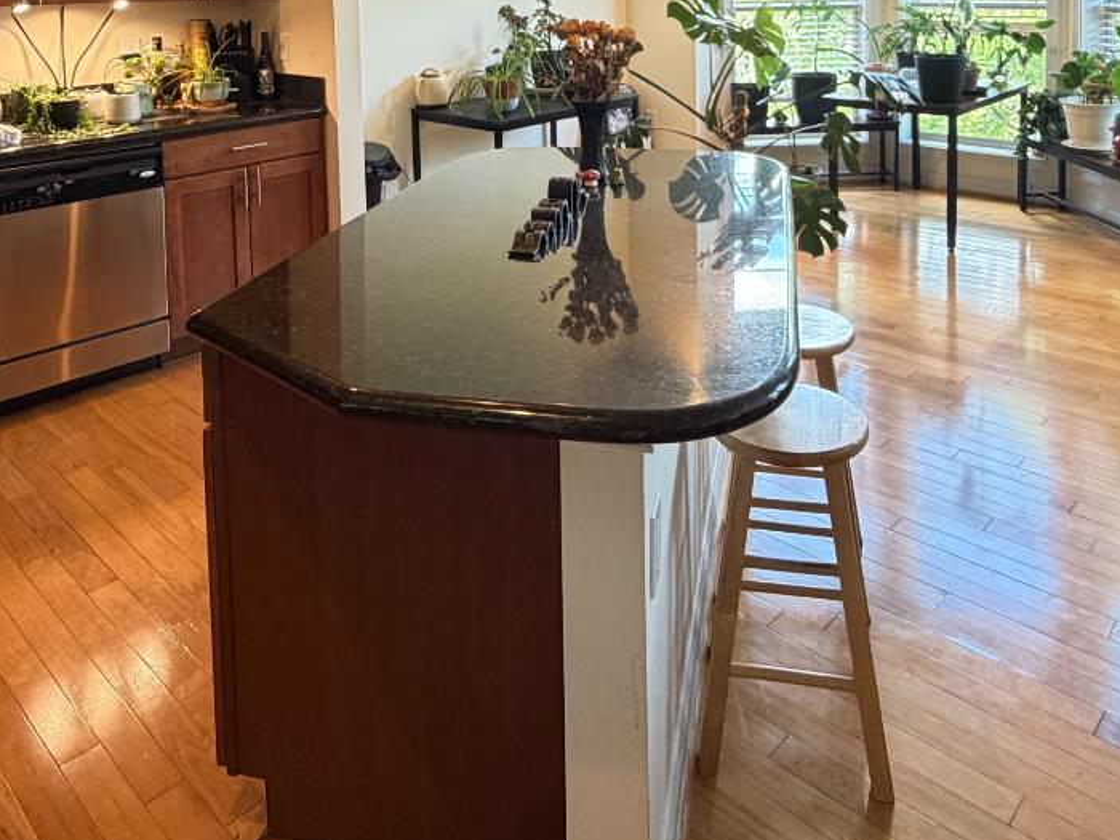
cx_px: 558
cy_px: 23
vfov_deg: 41.4
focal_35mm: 30
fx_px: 971
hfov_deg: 60.0
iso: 320
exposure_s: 1/60
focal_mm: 2.22
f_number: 2.2
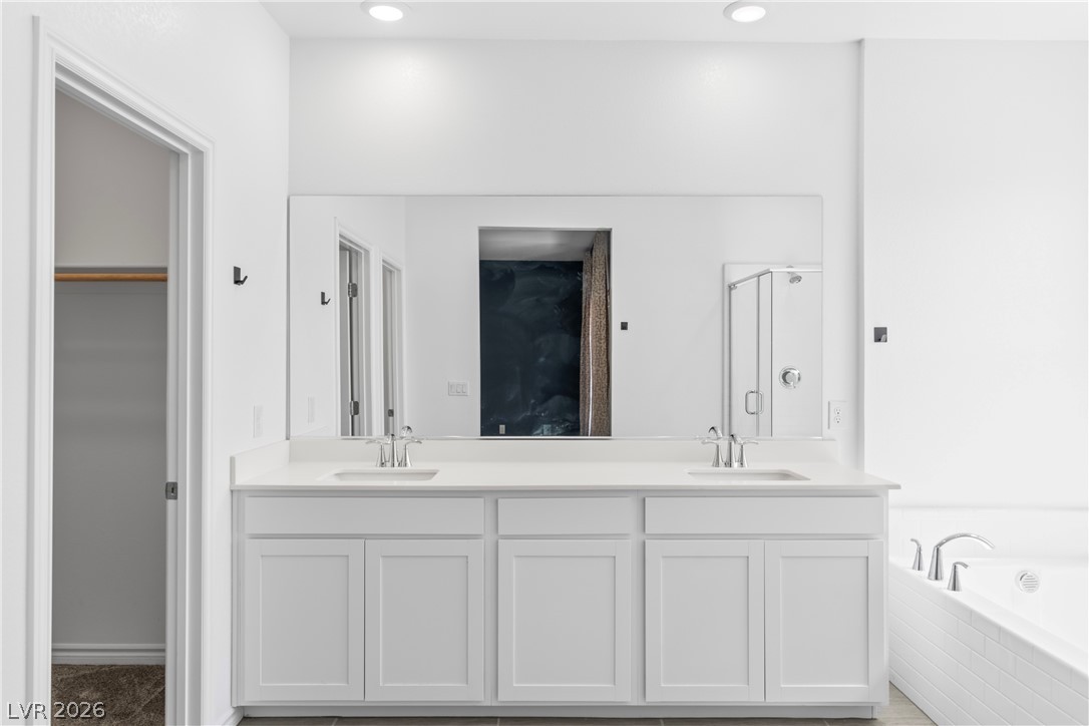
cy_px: 363
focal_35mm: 23
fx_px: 696
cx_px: 544
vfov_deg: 55.1
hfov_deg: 76.1
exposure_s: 1/15
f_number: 8
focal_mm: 23
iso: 400
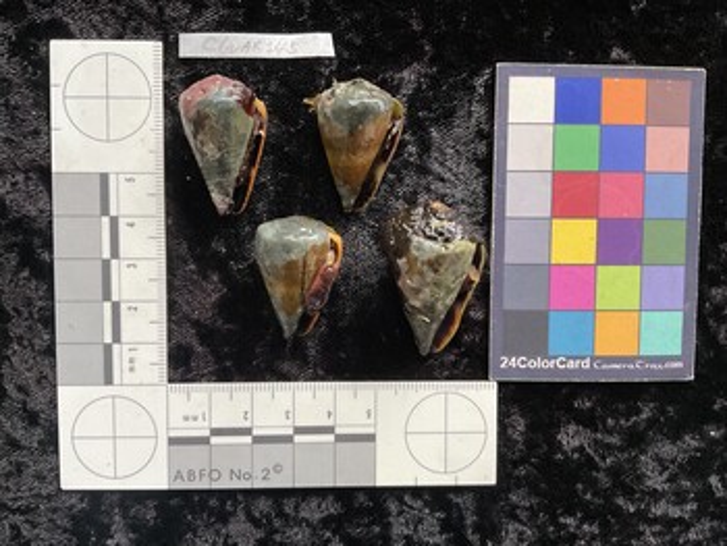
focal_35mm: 29
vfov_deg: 48.3
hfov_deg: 61.6
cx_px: 364
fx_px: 609
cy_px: 273
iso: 160
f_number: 1.8
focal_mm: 3
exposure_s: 1/60
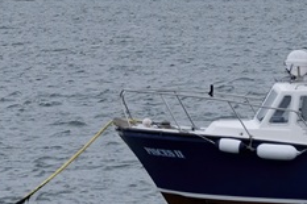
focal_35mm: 920
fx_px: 7840
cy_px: -95
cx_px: 46
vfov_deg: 1.5
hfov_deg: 2.2
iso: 400
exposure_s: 1/1700
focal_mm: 153.3
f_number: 5.6
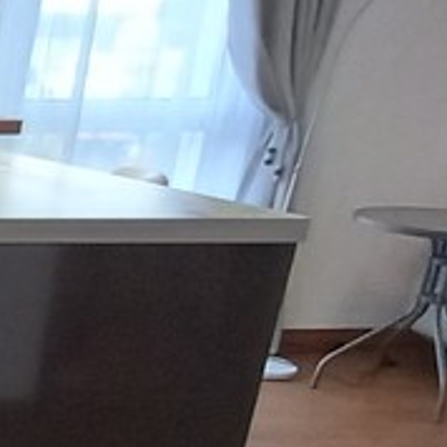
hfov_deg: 15.3
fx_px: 964
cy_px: 357
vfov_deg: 25.7
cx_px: -608
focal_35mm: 66
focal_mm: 1.13
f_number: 2.2
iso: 200
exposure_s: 1/30
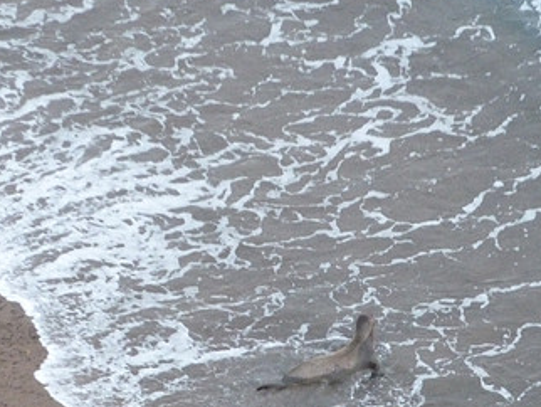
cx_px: 346
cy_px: 341
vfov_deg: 2.8
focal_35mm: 540
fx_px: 8446
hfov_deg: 3.7
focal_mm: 49.2
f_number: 4.9
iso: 800
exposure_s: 1/40
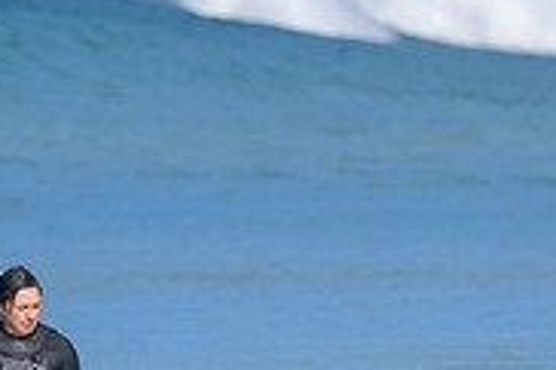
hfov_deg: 0.8
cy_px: 645
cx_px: -91
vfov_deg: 0.6
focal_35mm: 2457
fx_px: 37912
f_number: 8
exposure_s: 1/2000
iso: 560
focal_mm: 560
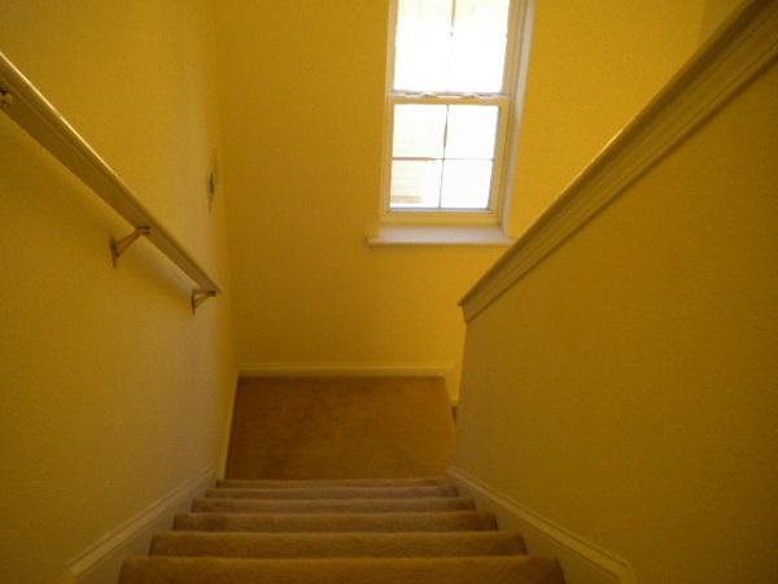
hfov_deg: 52.6
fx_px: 787
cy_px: 292
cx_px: 389
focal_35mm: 35
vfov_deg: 40.7
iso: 85
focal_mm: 6.3
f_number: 3.1
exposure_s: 1/60.4
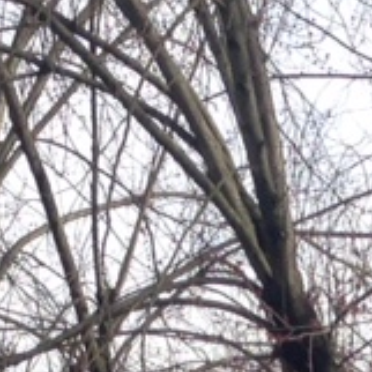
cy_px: 836
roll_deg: -0.3
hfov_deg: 7.4
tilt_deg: +1.1
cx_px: 587
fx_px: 2821
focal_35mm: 232
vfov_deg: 7.2
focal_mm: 4.12
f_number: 2.4
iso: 50
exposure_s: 1/547
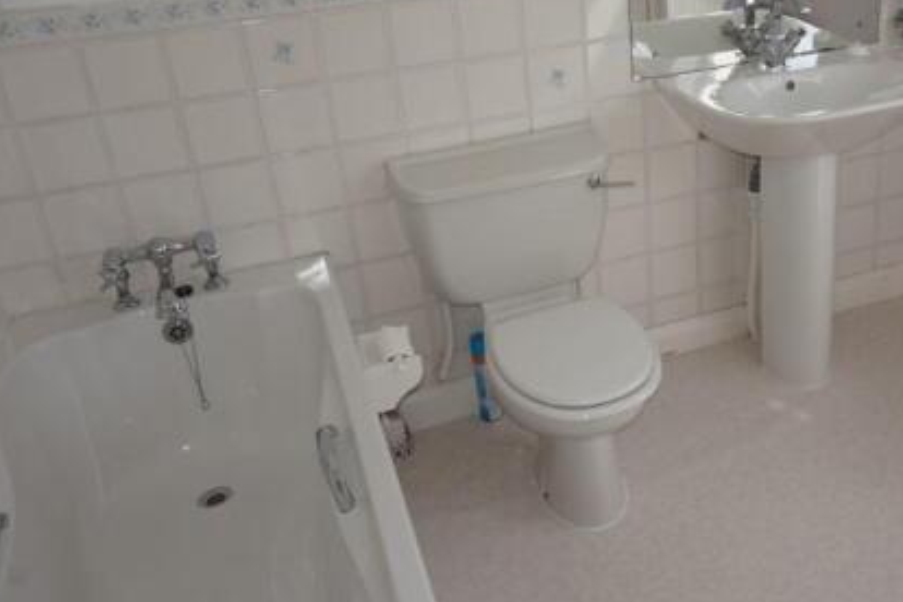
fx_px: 953
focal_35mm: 38
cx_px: 660
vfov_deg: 34.8
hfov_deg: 49.0
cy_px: 210
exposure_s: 1/160
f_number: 5.6
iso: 100
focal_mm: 16
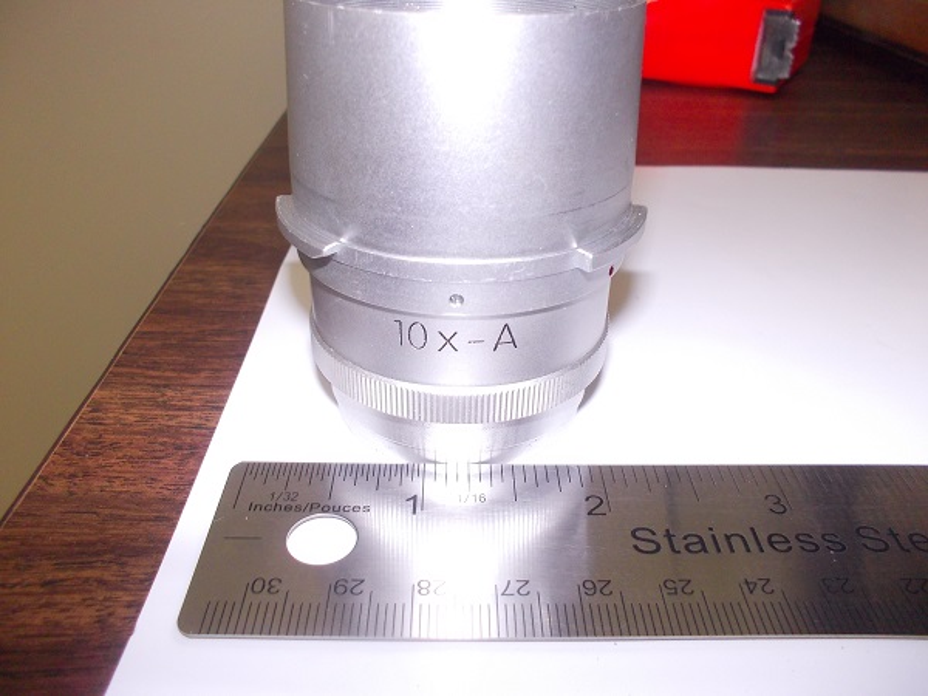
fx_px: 777
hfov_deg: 61.7
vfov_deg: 48.2
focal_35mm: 29
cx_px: 464
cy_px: 348
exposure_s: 1/25
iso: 200
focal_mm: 4.1
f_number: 3.3
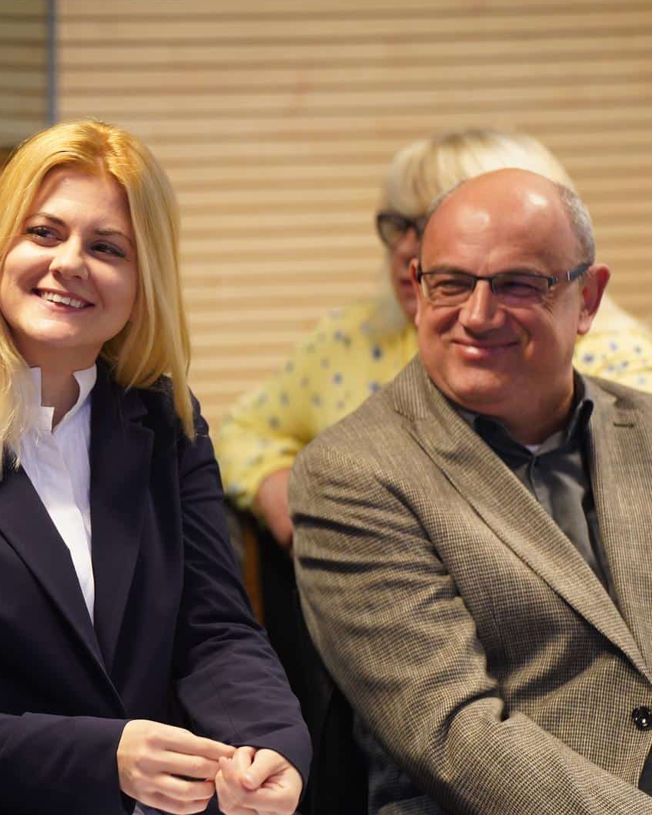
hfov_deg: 7.4
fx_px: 5039
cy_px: 407
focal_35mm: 209
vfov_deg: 9.2
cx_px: 63
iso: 1600
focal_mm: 148
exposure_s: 1/125
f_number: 2.8
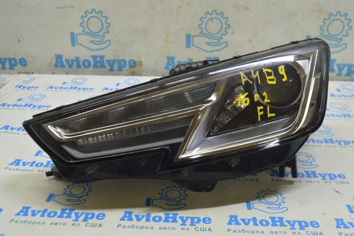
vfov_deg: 35.4
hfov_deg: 51.3
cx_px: 177
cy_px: 118
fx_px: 368
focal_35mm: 38
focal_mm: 25
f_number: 5.6
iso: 400
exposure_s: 1/20
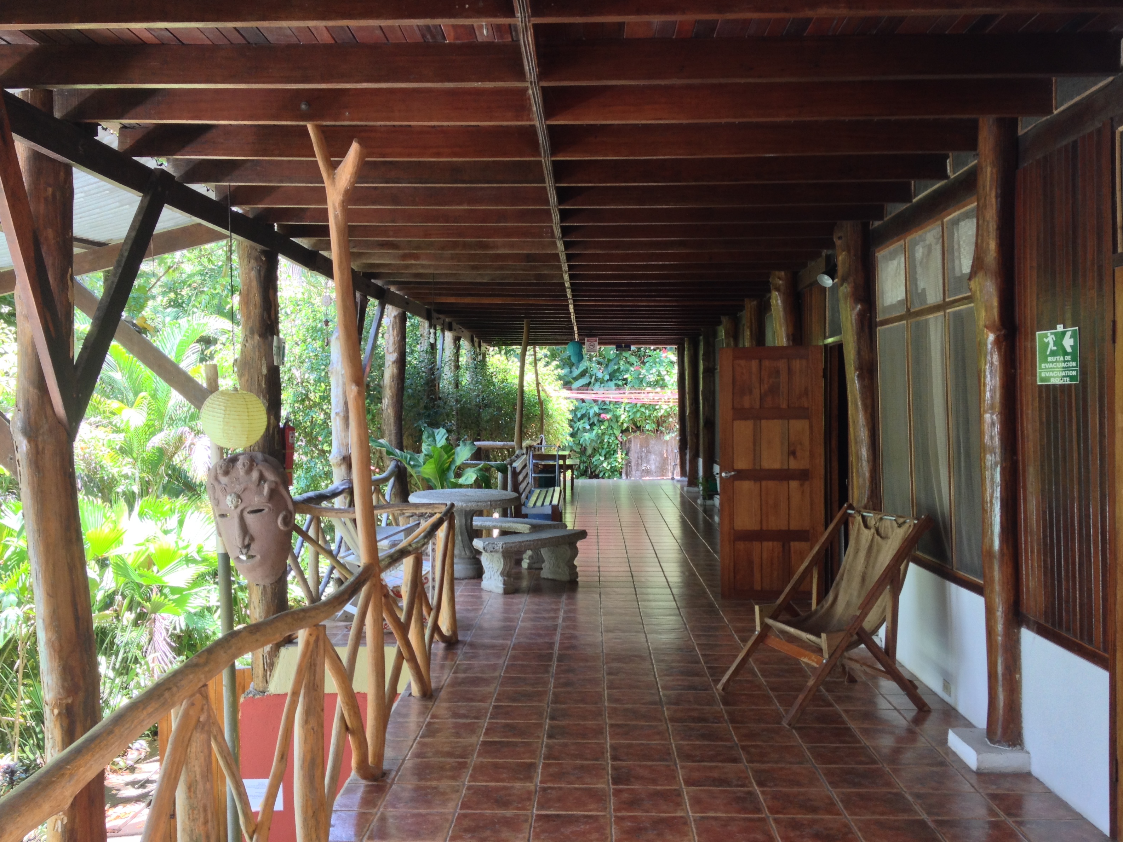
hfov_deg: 51.4
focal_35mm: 36
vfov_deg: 39.7
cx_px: 557
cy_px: 430
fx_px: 1168
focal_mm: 4.28
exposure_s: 1/30
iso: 50
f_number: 2.4
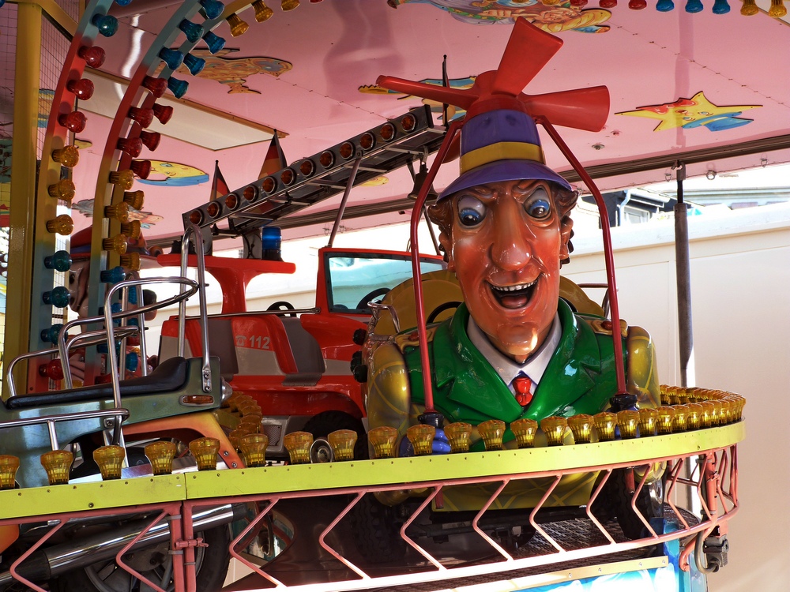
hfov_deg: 22.3
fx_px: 2008
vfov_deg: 16.8
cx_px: 395
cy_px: 296
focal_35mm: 88
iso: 100
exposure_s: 1/60
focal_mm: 15.8
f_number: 3.4
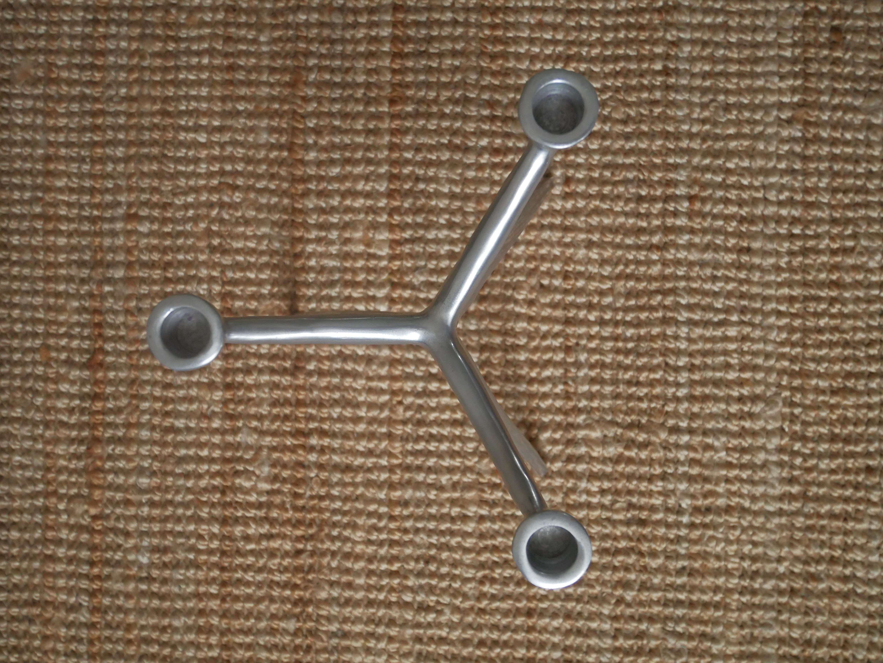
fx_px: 817
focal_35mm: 32
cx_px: 442
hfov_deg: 56.8
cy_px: 332
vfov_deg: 44.2
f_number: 3.9
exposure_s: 1/60
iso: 1600
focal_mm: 16
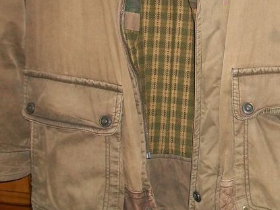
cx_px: 272
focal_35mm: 82
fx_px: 663
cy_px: -9
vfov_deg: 17.5
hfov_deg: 23.0
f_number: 2.8
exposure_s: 1/60
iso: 120
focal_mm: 5.7
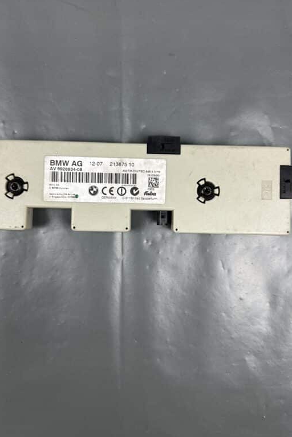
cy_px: 211
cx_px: 141
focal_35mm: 26
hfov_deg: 49.5
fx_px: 316
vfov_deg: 69.4
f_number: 1.78
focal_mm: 6.86
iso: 100
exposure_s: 1/100
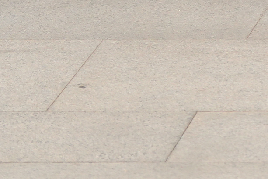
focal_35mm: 543
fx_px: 4040
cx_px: 927
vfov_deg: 2.5
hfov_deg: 3.7
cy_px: -408
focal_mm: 70
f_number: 4
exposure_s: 1/160
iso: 400
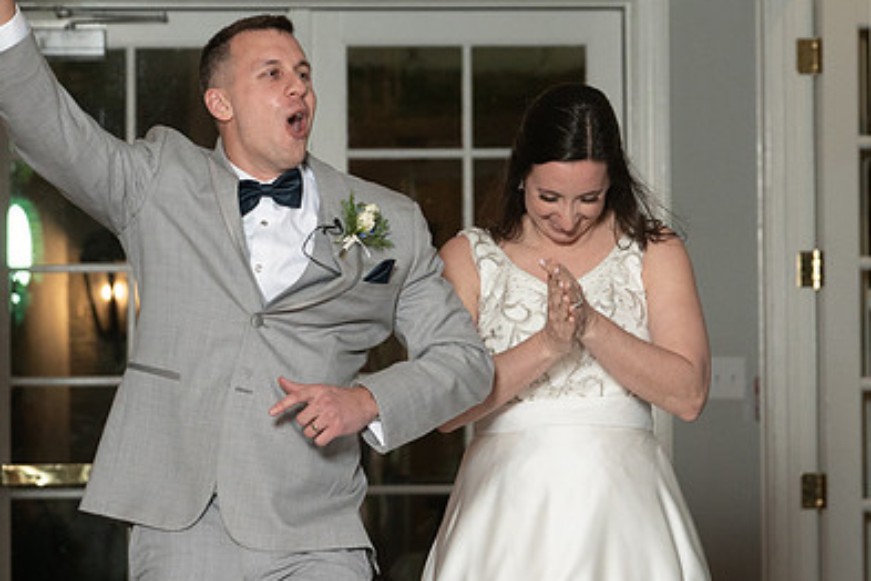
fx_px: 4959
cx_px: 372
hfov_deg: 10.0
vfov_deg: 6.7
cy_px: 275
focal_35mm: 205
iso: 2000
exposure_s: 1/200
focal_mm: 113
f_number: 5.6
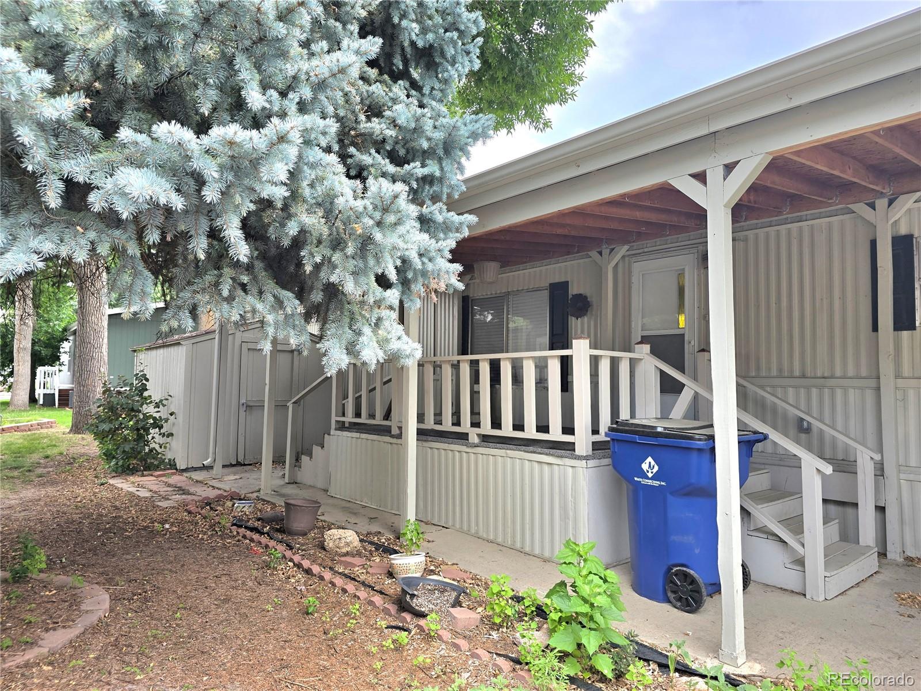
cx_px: 460
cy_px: 346
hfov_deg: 73.9
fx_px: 612
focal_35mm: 23
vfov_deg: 58.9
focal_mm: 6.3
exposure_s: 1/244
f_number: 1.7
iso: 12
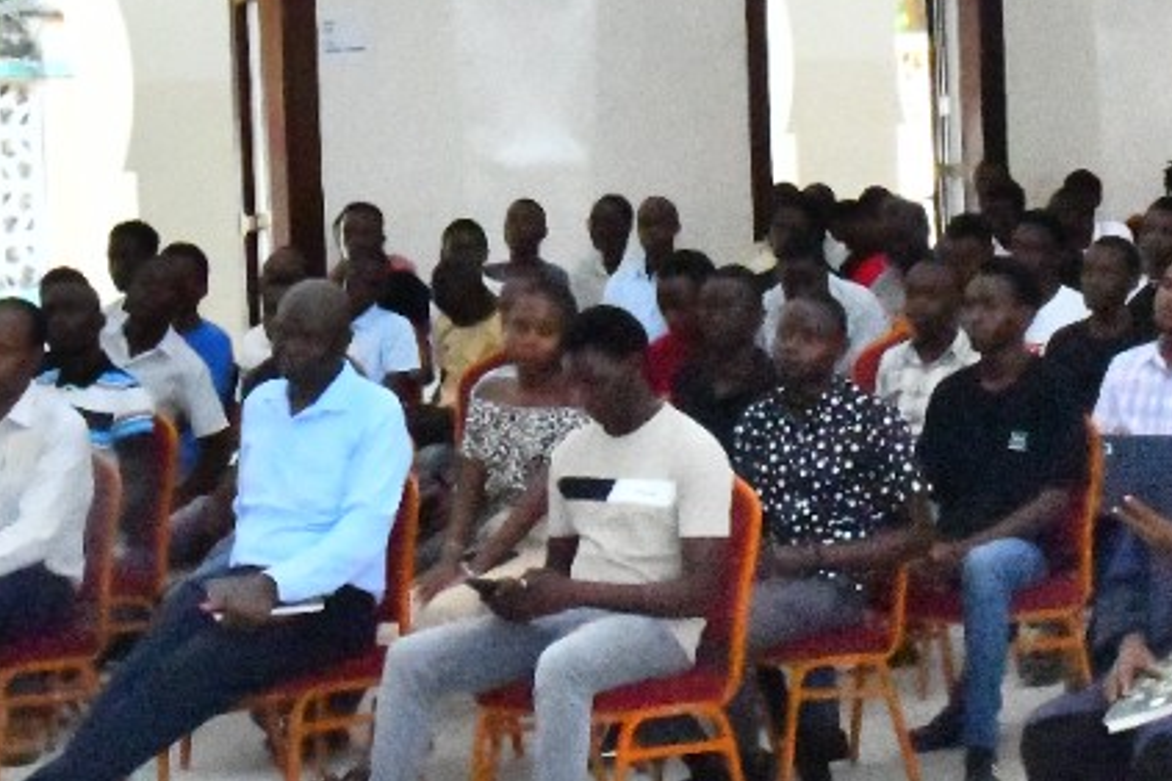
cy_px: 285
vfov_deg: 11.3
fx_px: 3939
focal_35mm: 121
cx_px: 906
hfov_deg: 16.8
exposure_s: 1/200
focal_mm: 32
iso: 25600
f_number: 20
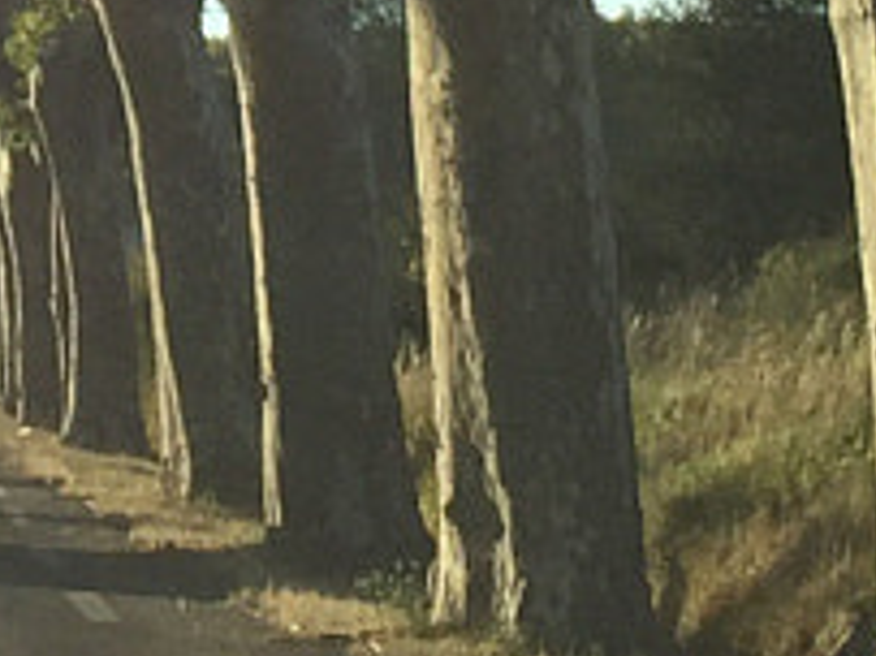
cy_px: -1070
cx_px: -470
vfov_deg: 6.1
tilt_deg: +10.9
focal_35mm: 229
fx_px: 5792
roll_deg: +0.6
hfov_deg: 8.4
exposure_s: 1/807
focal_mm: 4.15
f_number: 2.2
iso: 32
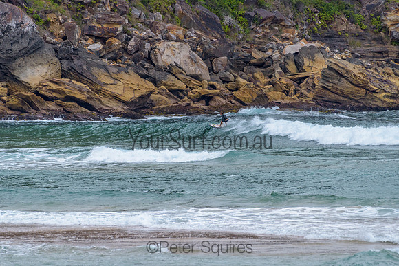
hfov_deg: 3.4
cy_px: 129
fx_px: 6797
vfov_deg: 2.2
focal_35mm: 613
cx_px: 194
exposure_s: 1/2000
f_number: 5.6
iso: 450
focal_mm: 500
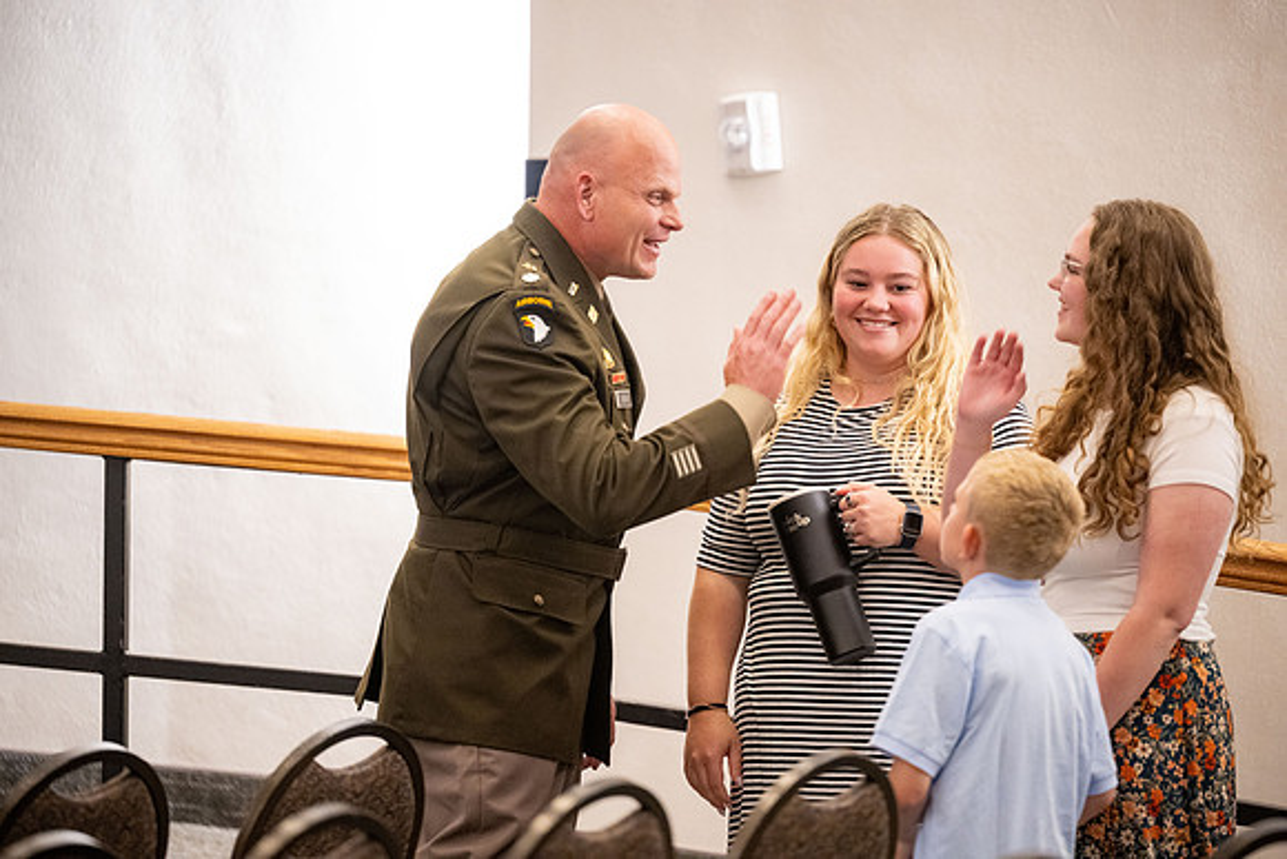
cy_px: 430
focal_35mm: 200
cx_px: 644
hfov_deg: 10.3
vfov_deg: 6.9
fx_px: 7151
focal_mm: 200
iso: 5000
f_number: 2.8
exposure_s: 1/200
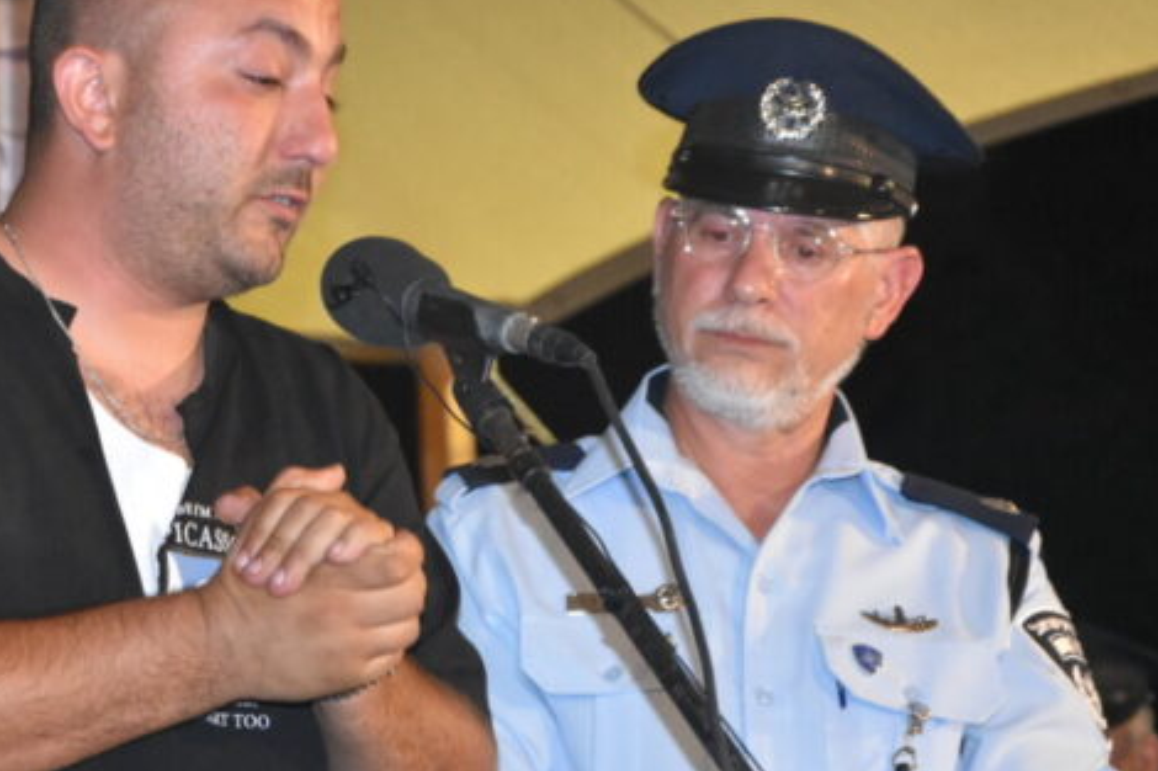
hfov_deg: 10.5
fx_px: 6302
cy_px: 340
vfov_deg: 7.0
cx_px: 261
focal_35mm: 196
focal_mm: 80
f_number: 5.3
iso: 4500
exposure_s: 1/60
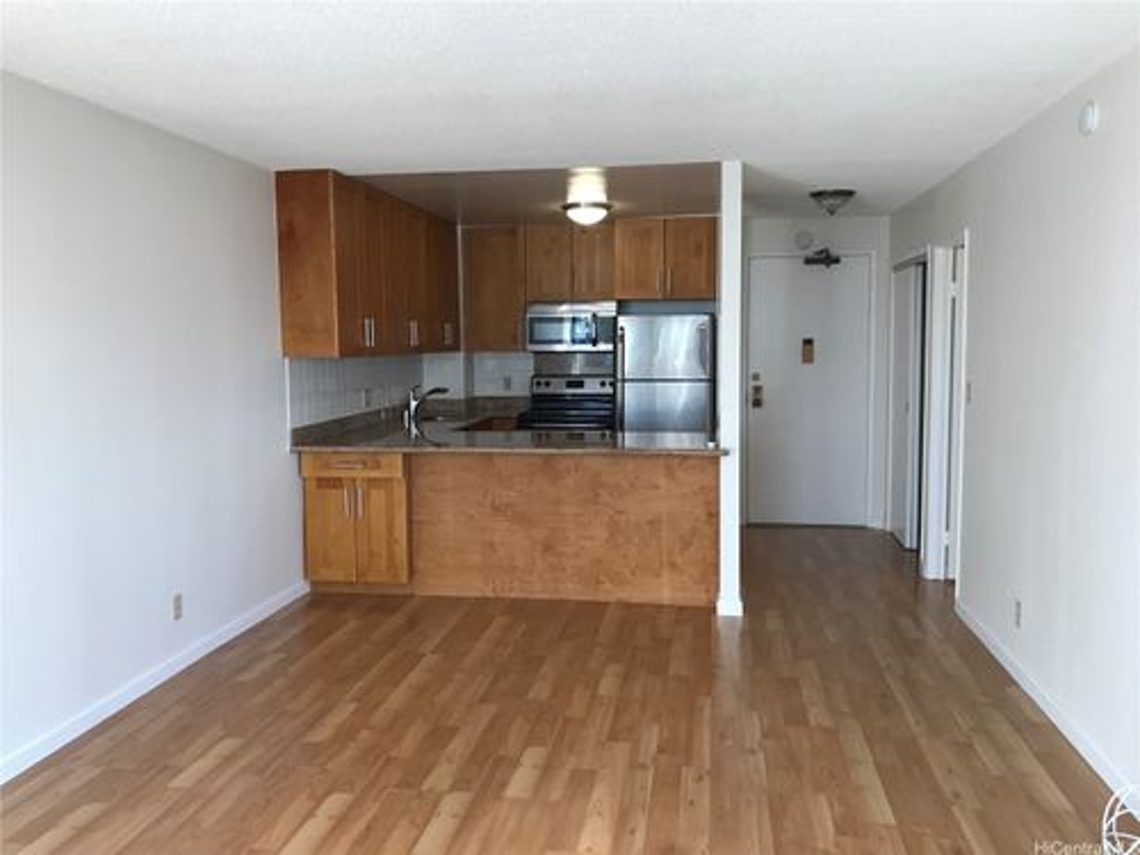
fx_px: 922
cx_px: 570
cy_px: 428
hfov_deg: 63.4
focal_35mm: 28
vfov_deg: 49.7
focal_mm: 3.99
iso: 32
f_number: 1.8
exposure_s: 1/40
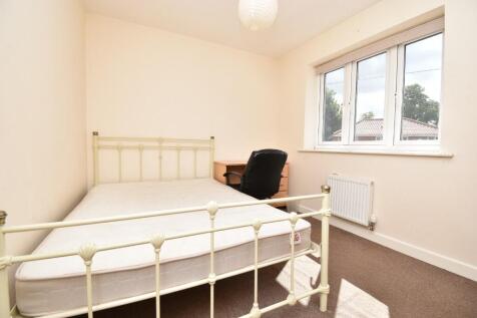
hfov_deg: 100.4
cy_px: 159
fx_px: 199
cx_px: 238
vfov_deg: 77.3
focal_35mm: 15
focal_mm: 10
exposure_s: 1/125
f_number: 5.6
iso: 100
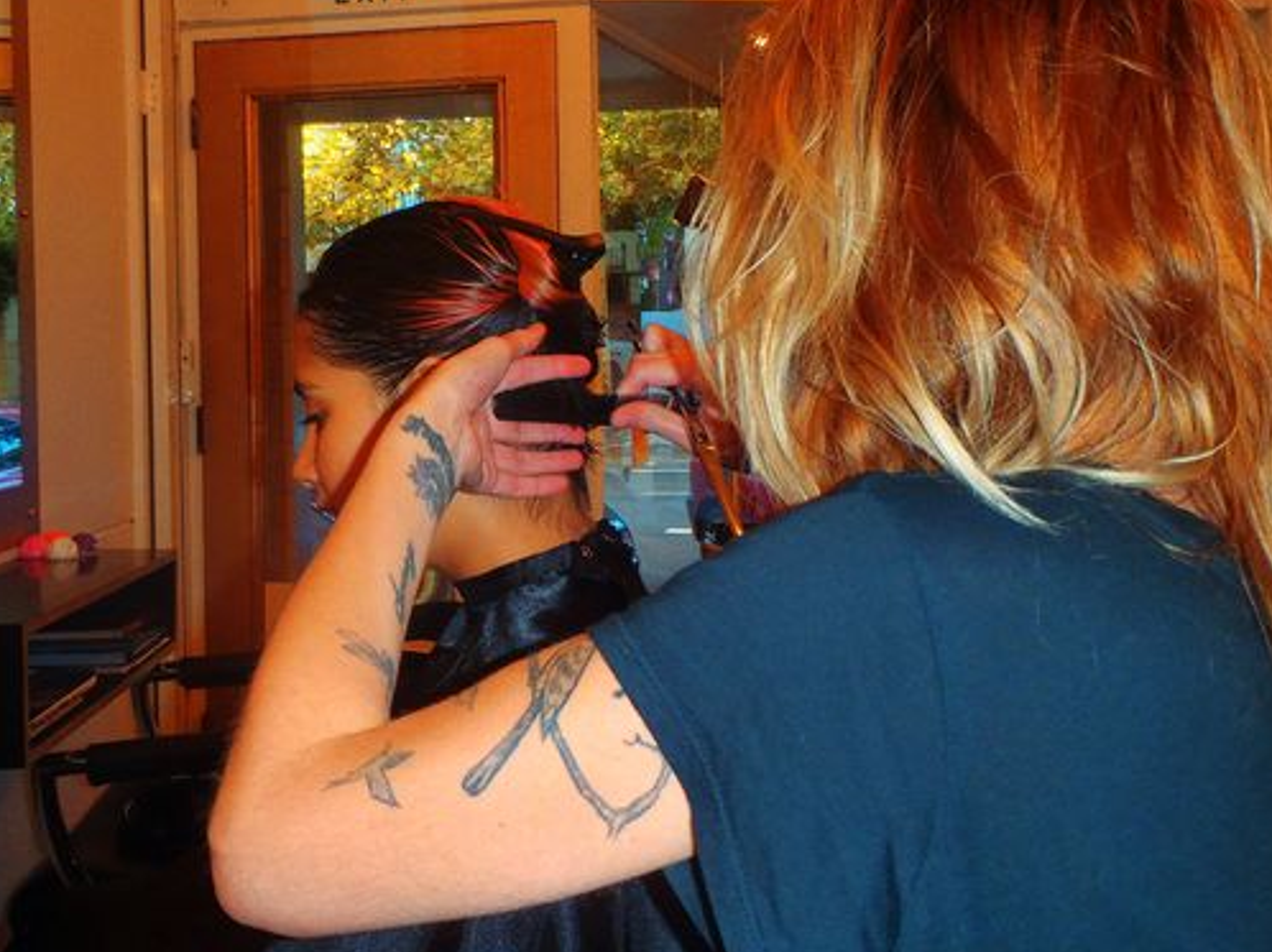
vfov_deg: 39.6
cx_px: 559
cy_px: 421
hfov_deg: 51.3
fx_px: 1322
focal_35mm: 36
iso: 100
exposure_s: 1/30
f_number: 3.9
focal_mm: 5
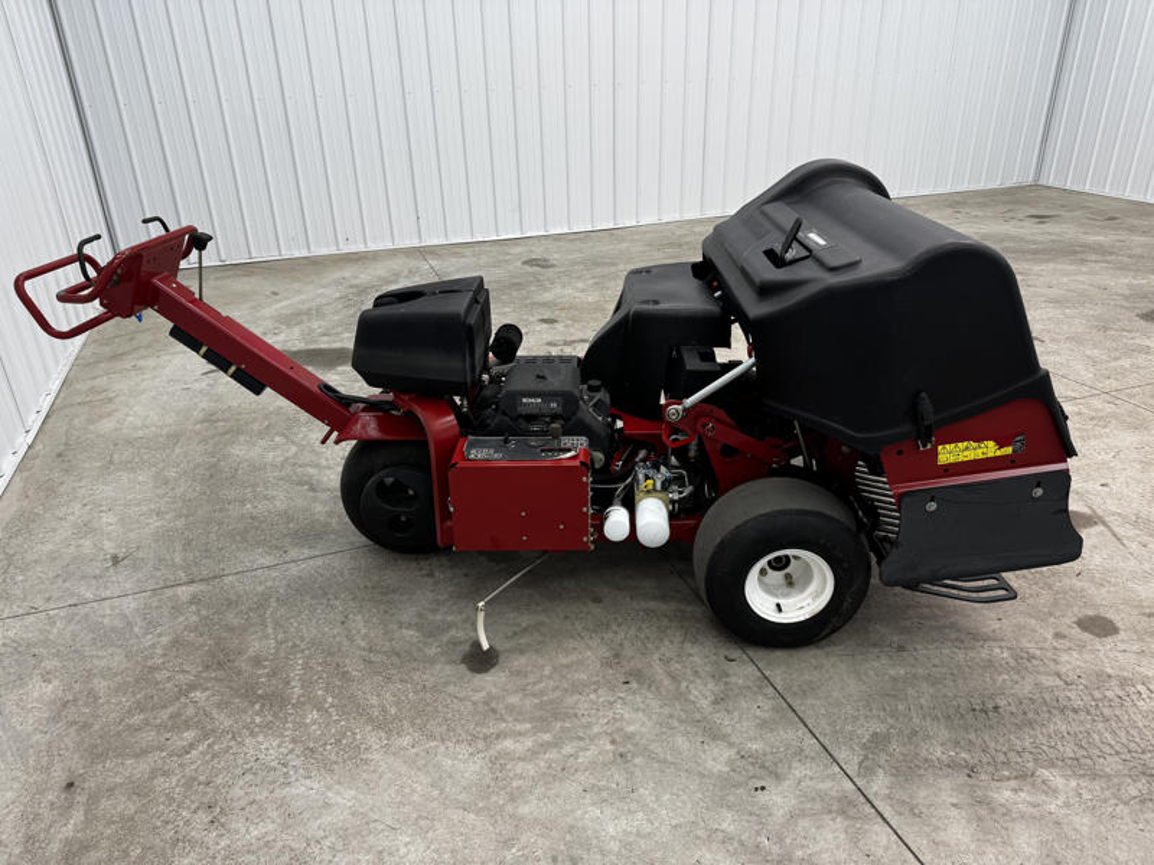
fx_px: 800
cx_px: 577
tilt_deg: -26.1
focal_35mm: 24
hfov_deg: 71.6
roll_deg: +1.2
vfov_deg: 56.8
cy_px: 432
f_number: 1.78
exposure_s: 1/120
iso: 80
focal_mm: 6.76
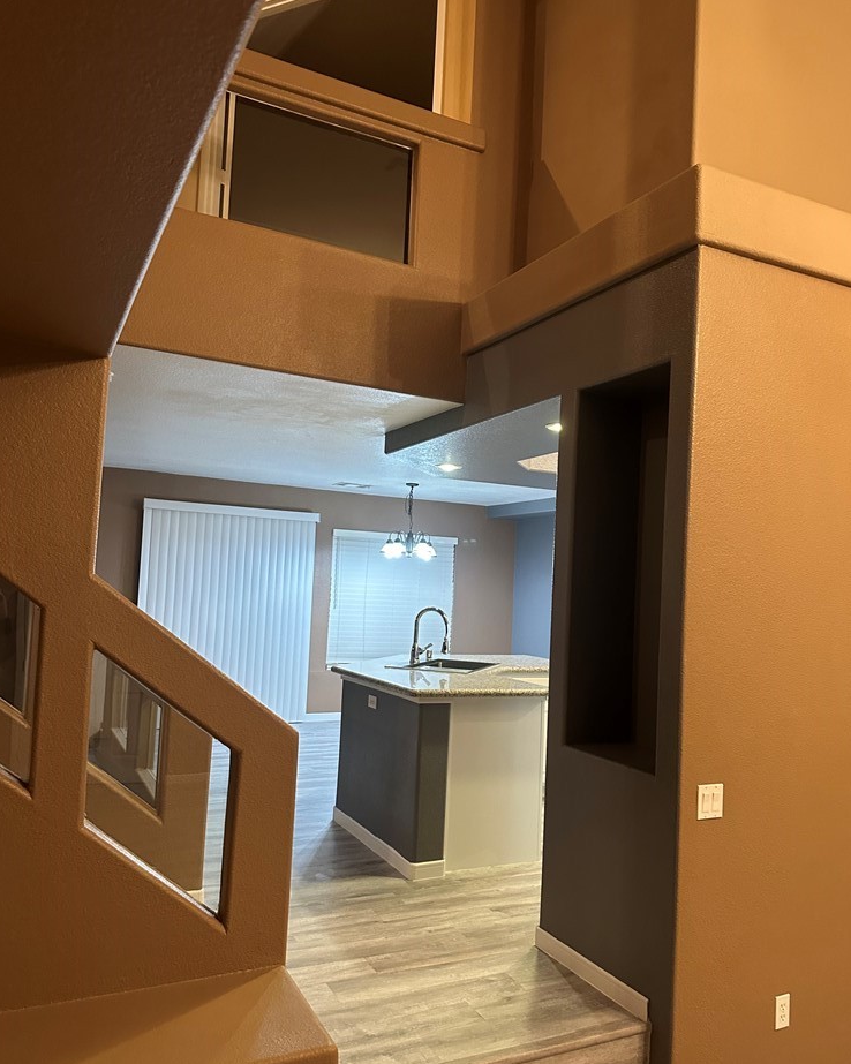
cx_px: 429
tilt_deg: +2.8
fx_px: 819
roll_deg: -3.5
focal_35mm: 26
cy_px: 551
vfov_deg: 66.0
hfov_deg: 54.9
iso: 500
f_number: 1.78
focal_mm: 6.86
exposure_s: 1/60
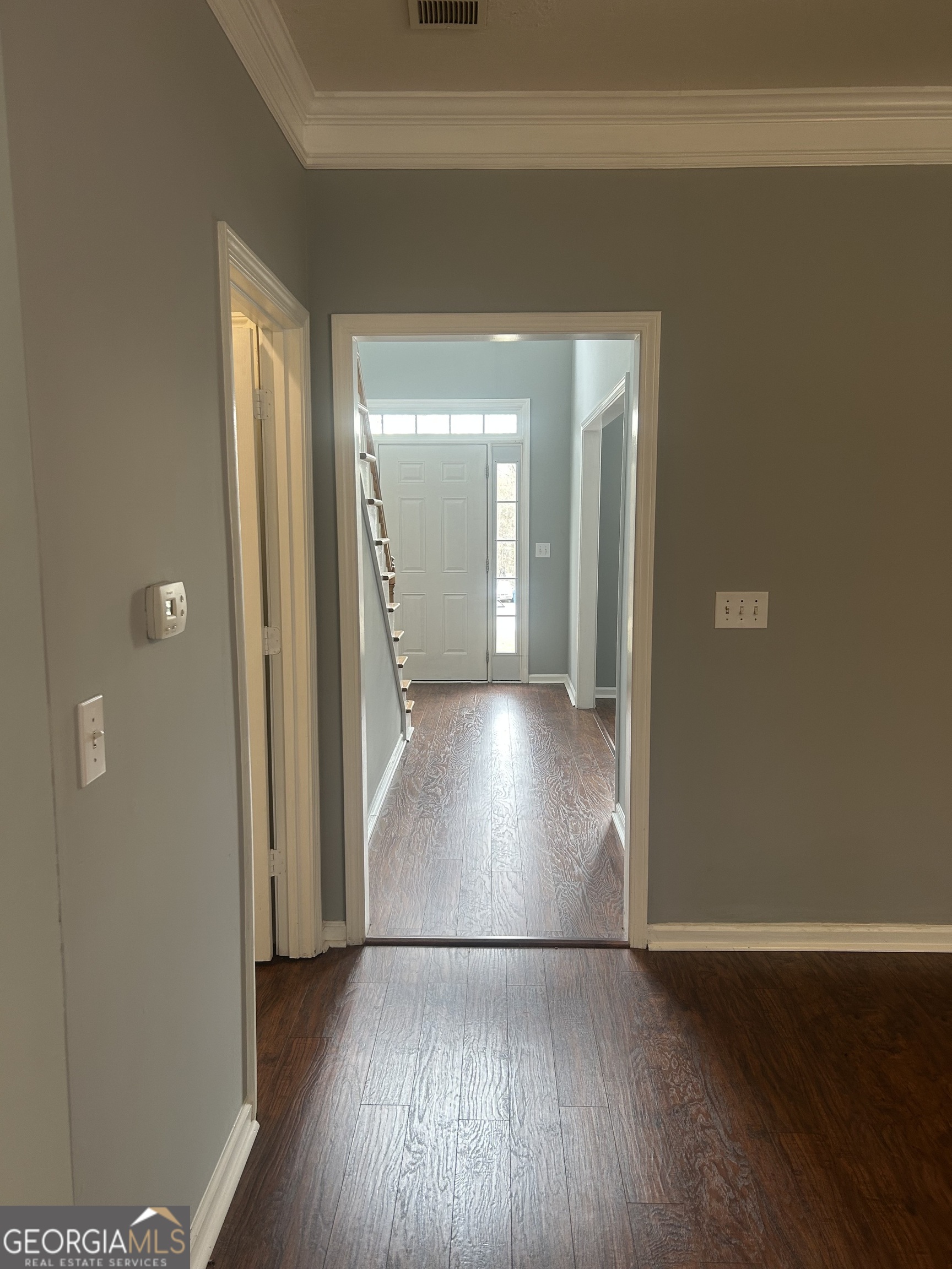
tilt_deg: -7.4
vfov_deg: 67.3
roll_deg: +0.0
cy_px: 634
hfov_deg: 53.1
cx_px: 476
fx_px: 953
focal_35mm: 26
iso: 80
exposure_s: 1/60
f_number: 1.5
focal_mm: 5.7
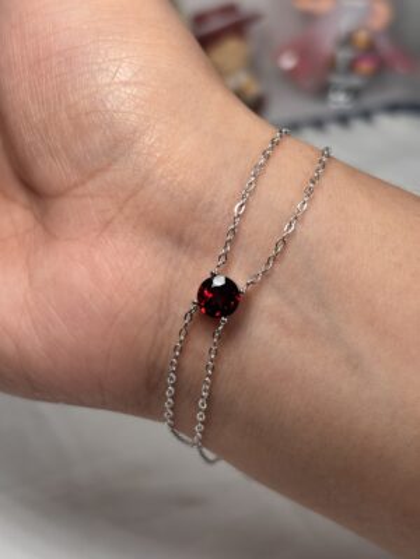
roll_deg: -2.8
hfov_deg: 28.0
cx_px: 210
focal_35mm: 52
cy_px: 280
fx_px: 841
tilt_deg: -35.5
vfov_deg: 36.8
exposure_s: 1/185
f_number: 1.6
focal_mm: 5.96
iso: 32
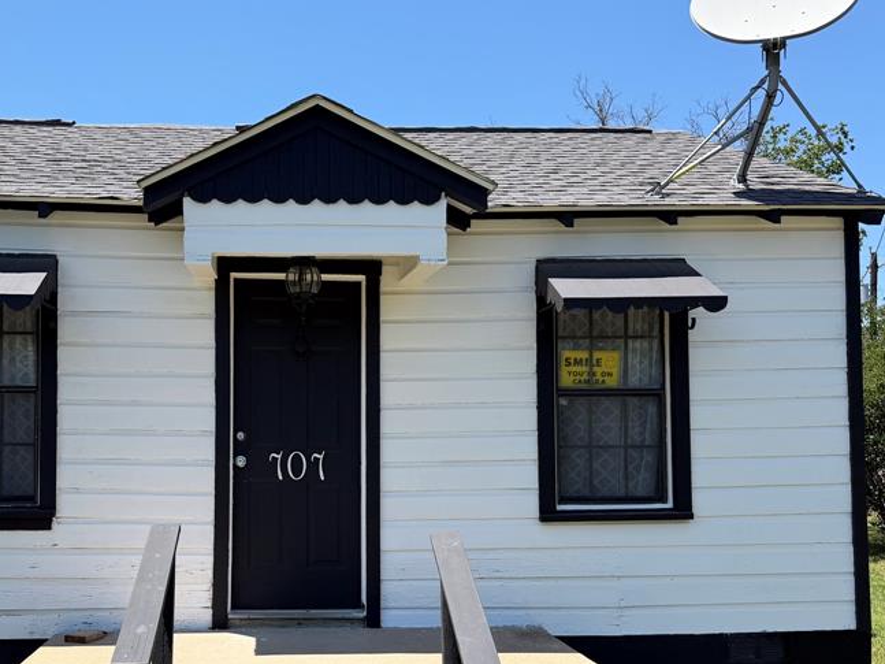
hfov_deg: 48.4
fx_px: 971
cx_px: 317
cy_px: 427
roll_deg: -0.1
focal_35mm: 38
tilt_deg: +2.3
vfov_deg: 37.4
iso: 80
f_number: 1.78
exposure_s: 1/2703
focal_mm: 6.76
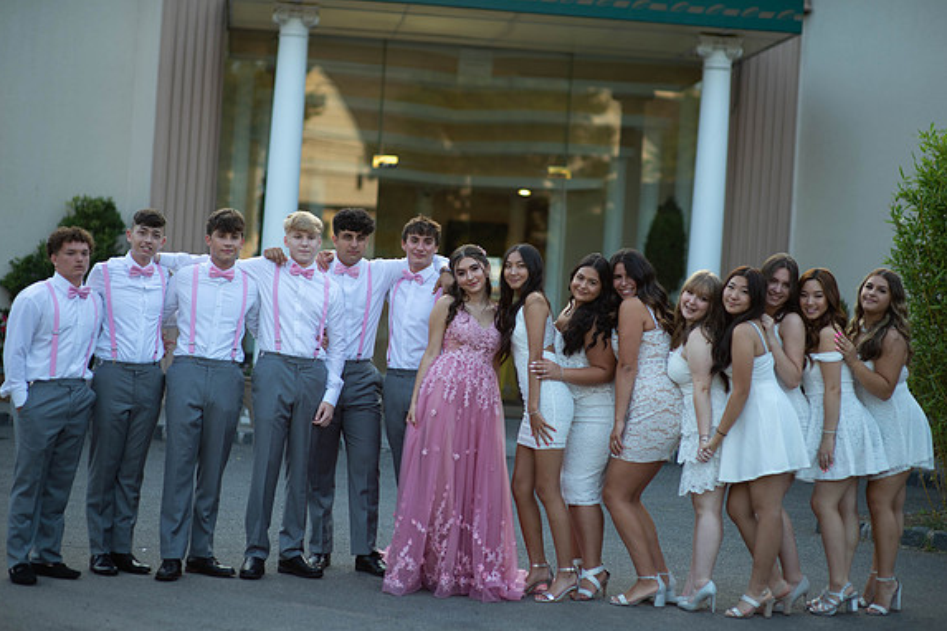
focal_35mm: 86
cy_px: 317
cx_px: 471
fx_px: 2262
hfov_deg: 23.6
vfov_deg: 15.9
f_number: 2
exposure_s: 1/1000
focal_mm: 85
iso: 250
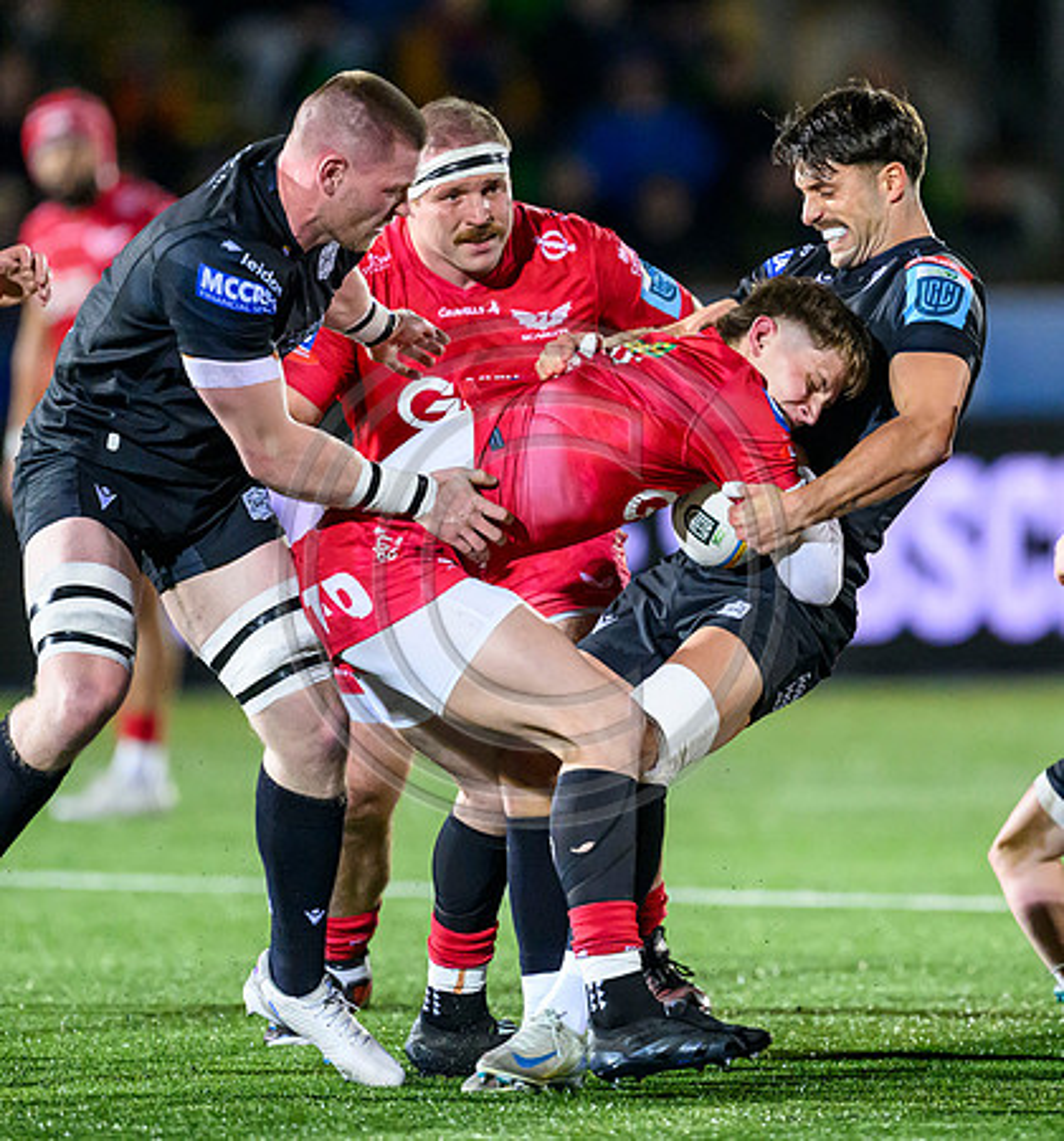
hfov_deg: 2.3
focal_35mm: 720
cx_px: 730
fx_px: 25942
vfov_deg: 2.5
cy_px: 539
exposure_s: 1/1000
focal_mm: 400
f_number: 2.8
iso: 8000
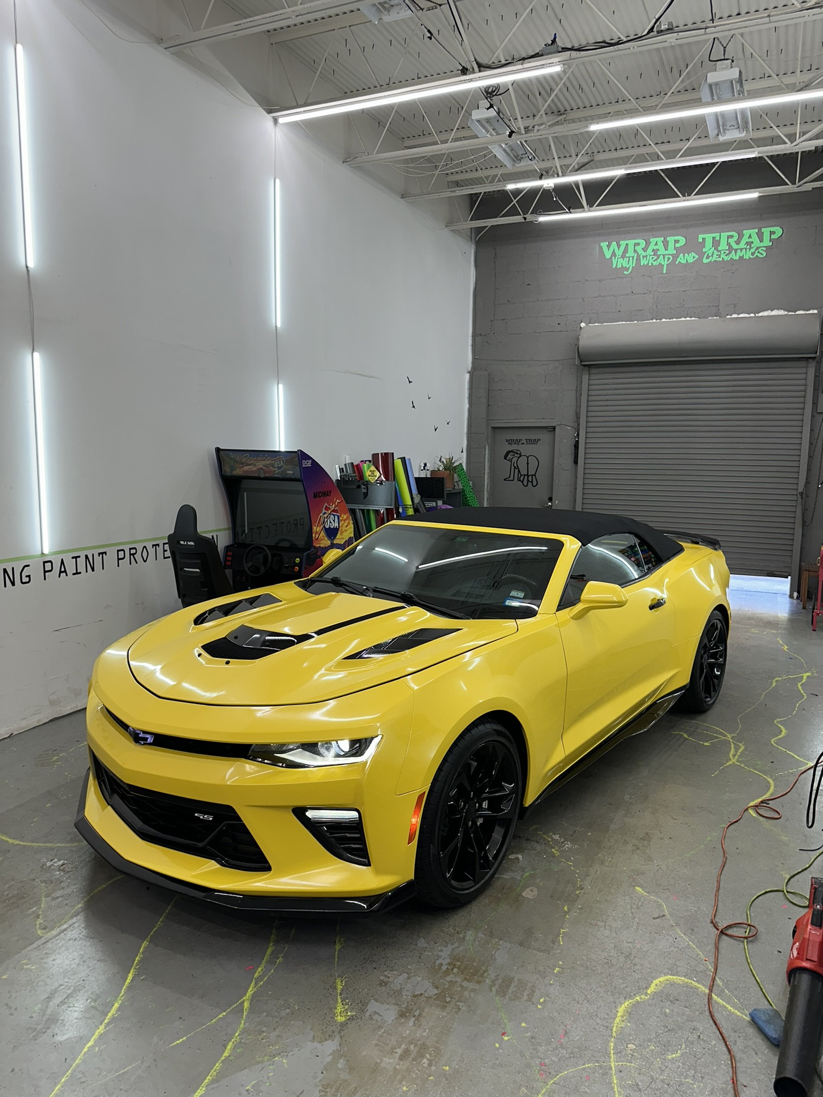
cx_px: 412
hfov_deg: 56.8
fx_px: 761
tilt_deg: -7.1
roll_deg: +0.5
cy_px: 548
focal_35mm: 24
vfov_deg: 71.6
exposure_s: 1/120
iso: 64
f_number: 1.78
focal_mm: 6.86
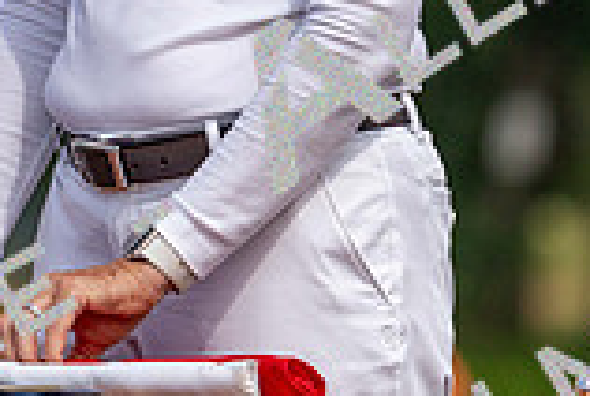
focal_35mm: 1282
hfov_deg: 1.6
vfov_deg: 1.1
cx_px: -67
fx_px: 21050
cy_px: -159
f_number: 6.3
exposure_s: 1/1600
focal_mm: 350
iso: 320
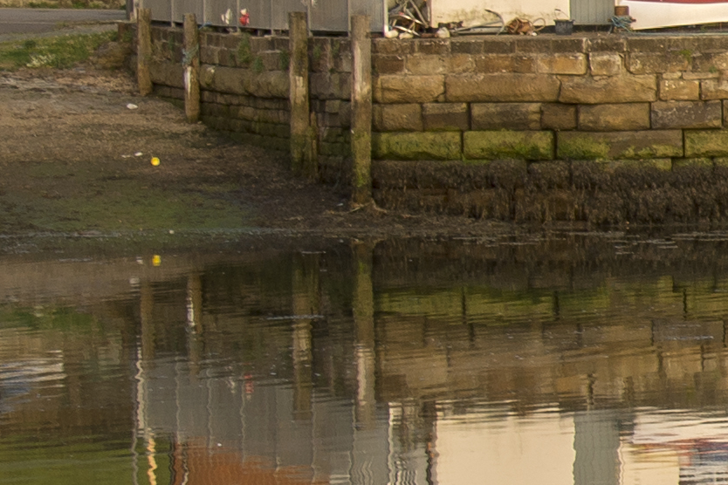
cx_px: 1996
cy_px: 170
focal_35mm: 332
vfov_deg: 4.1
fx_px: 6713
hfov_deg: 5.9
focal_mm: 46
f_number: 5.6
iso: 100
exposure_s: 1/60
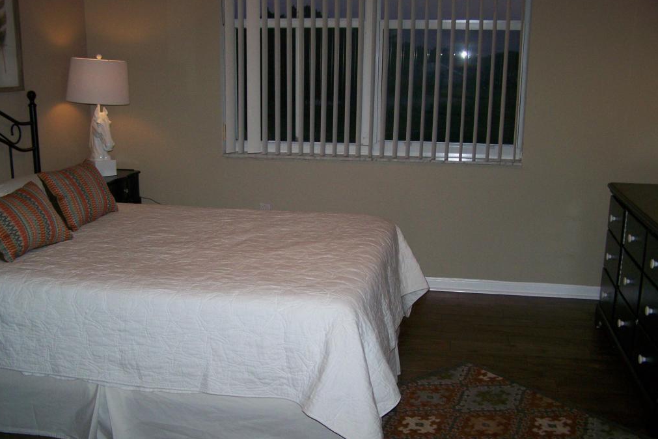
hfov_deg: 48.5
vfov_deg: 33.4
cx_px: 326
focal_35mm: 40
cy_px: 242
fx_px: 731
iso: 160
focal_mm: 6.3
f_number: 2.8
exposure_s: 1/60
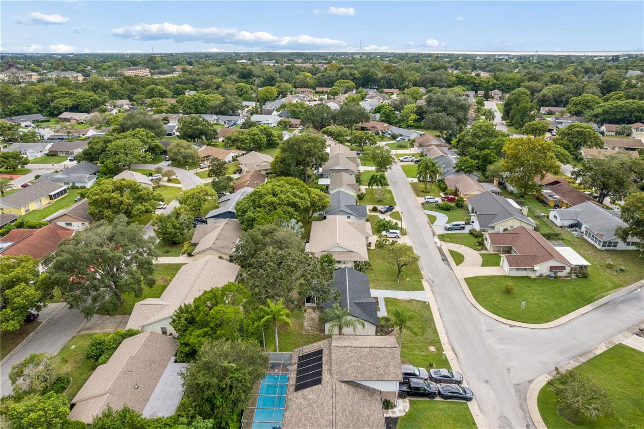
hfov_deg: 78.6
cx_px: 322
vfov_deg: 57.2
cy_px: 214
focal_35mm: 22
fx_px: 393
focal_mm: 8.4
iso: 100
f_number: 2.8
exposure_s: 1/1250
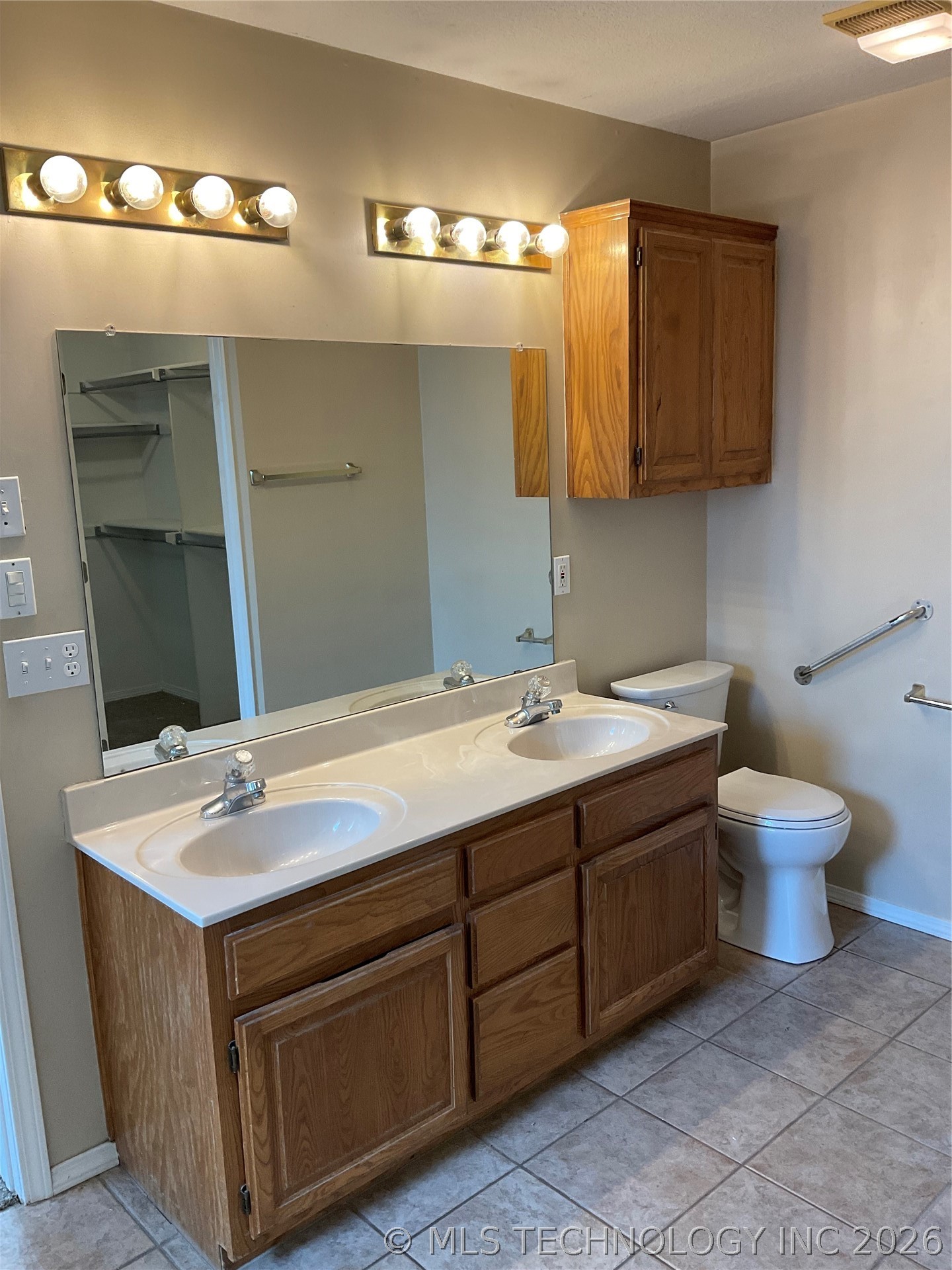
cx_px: 476
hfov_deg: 48.2
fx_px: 1063
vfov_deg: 61.7
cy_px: 635
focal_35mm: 29
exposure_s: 1/60
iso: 50
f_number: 1.8
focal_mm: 3
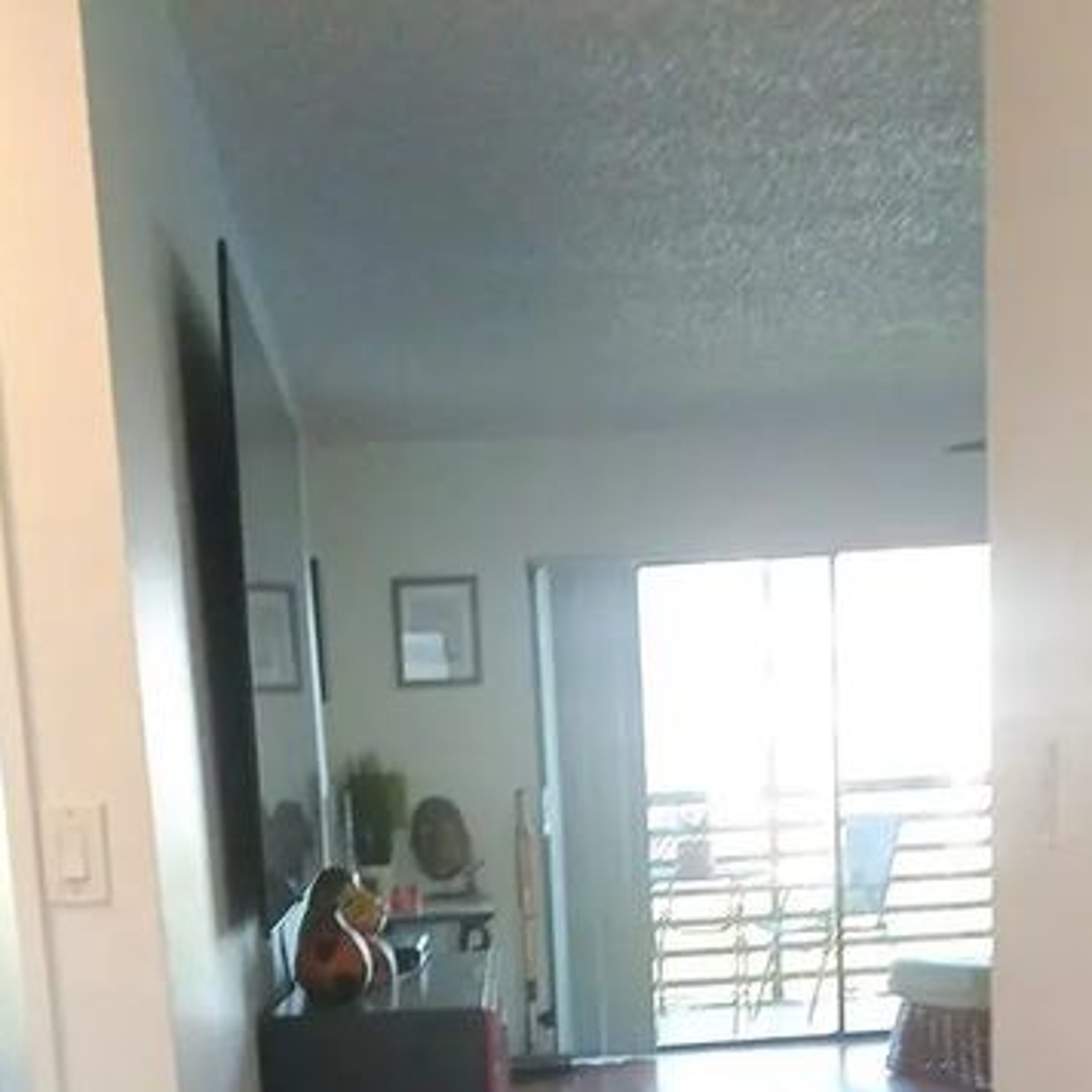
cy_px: 1161
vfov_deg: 28.6
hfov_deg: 31.1
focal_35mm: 55
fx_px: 1963
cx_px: 534
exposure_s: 1/60
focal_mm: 3.98
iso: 200
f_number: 1.8
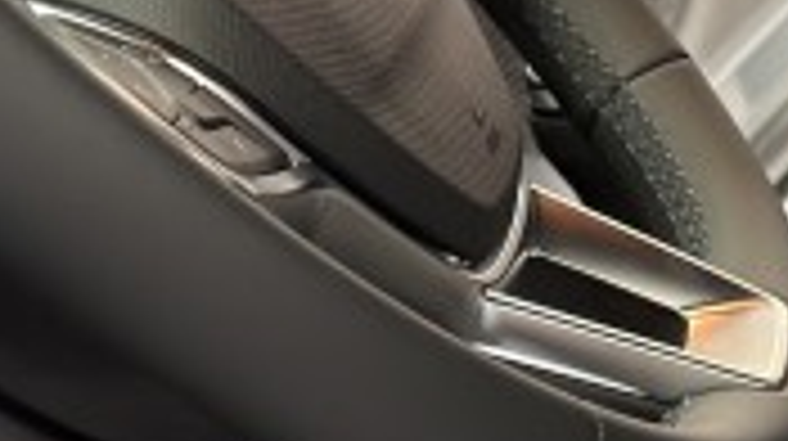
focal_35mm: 153
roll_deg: +13.3
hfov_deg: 13.2
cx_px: 1216
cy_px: 616
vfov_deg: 7.8
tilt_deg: -30.8
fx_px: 3193
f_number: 1.78
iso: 500
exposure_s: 1/25
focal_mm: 6.76
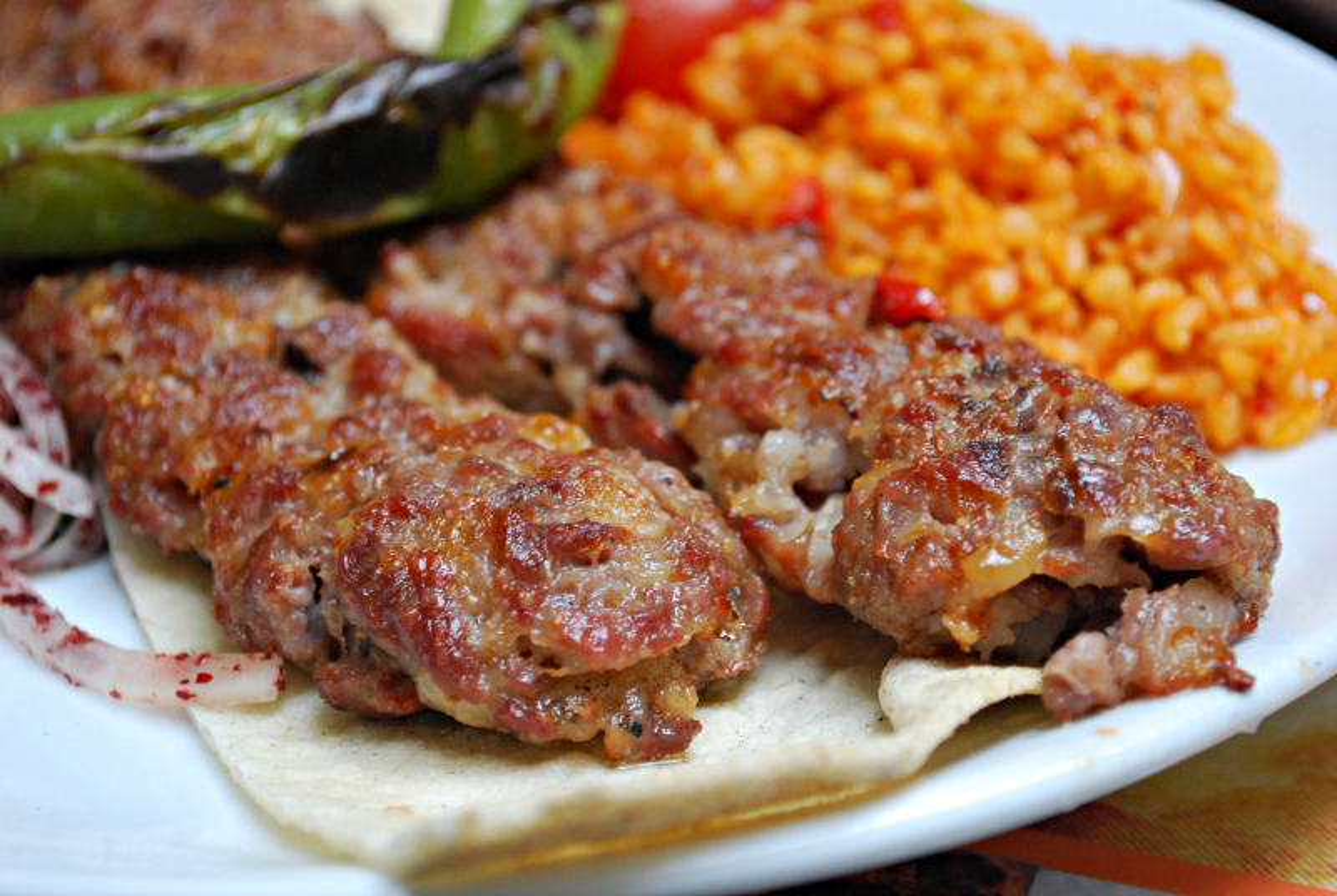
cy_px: 448
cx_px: 668
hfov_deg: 24.6
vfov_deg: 16.6
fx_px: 3068
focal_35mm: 82
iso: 800
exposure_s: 1/30
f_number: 5.6
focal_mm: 55
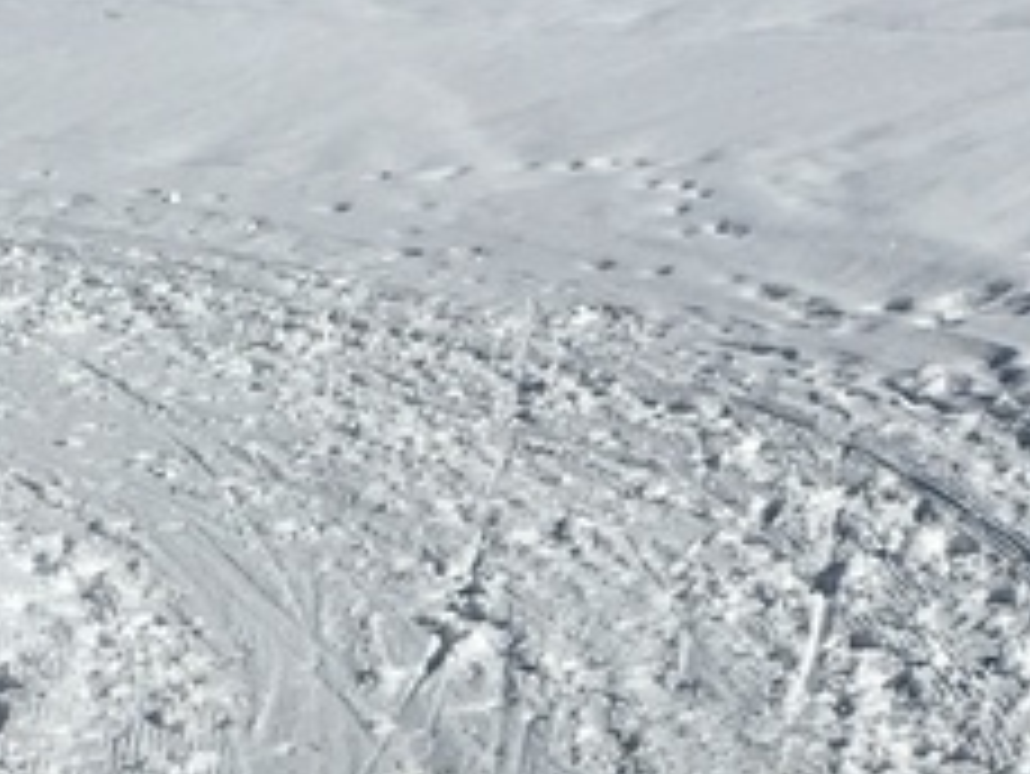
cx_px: 477
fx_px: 3394
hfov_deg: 17.3
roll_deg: -0.6
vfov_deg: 12.9
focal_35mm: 114
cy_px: 682
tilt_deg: -9.9
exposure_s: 1/5917
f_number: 2.2
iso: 25
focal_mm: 4.15
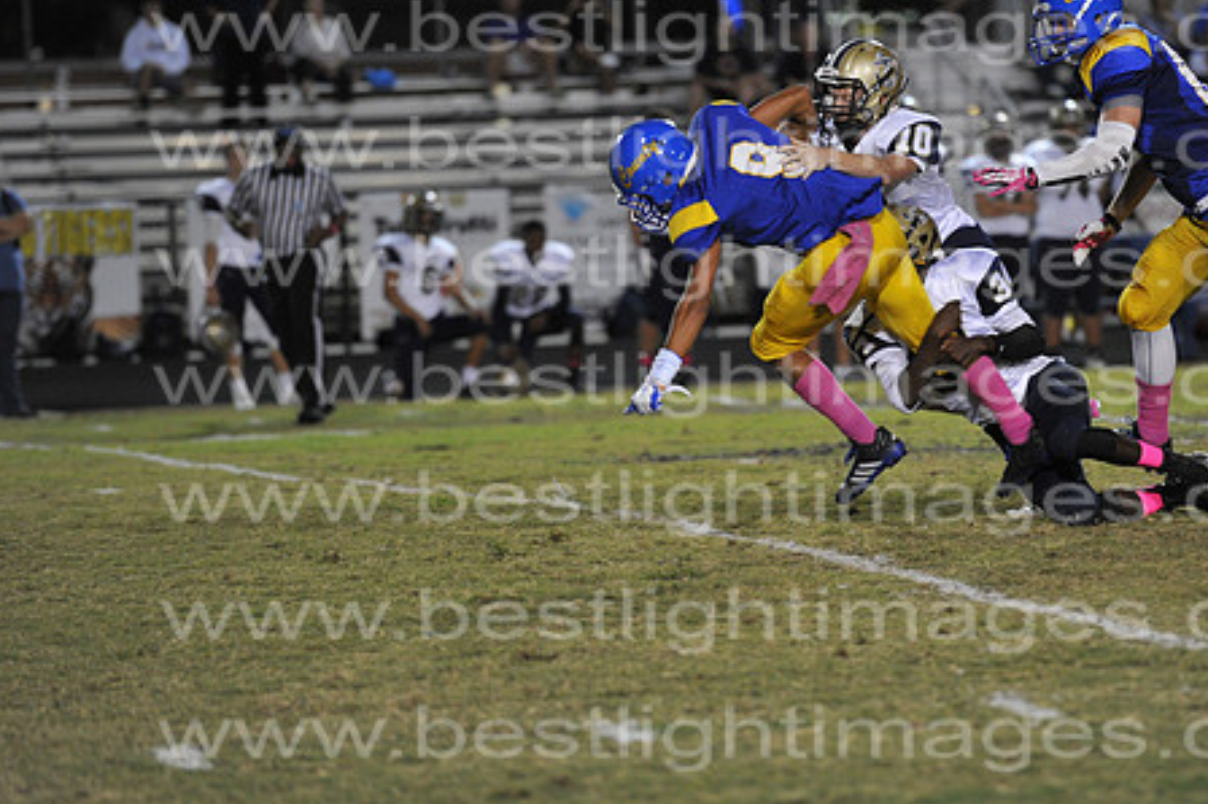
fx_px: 8684
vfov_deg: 5.3
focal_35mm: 259
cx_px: 768
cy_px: 326
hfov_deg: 8.0
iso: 3200
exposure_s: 1/400
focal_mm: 200
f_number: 3.2
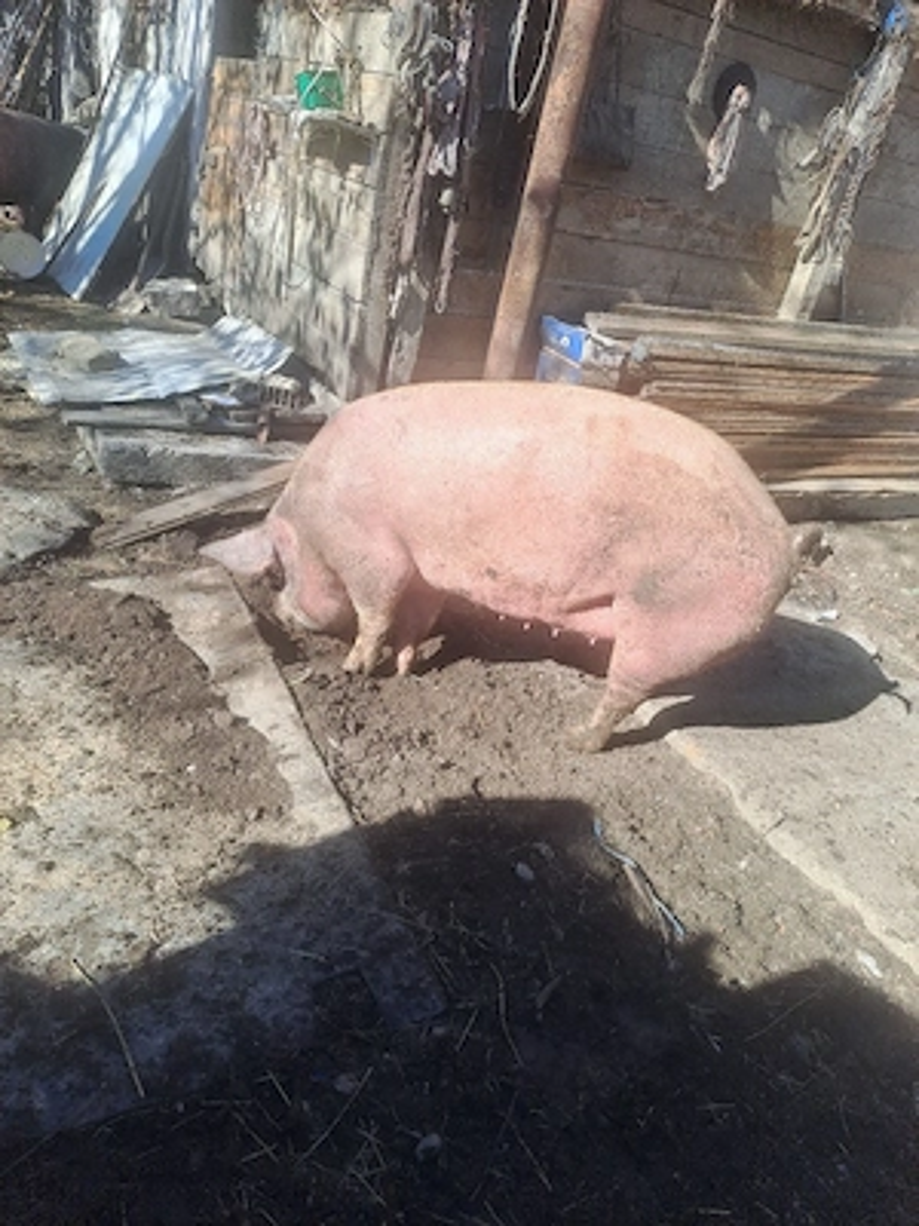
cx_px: 460
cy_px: 613
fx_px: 885
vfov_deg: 69.4
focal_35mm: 25
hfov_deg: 54.9
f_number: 1.8
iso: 32
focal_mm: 4.65
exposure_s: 1/909
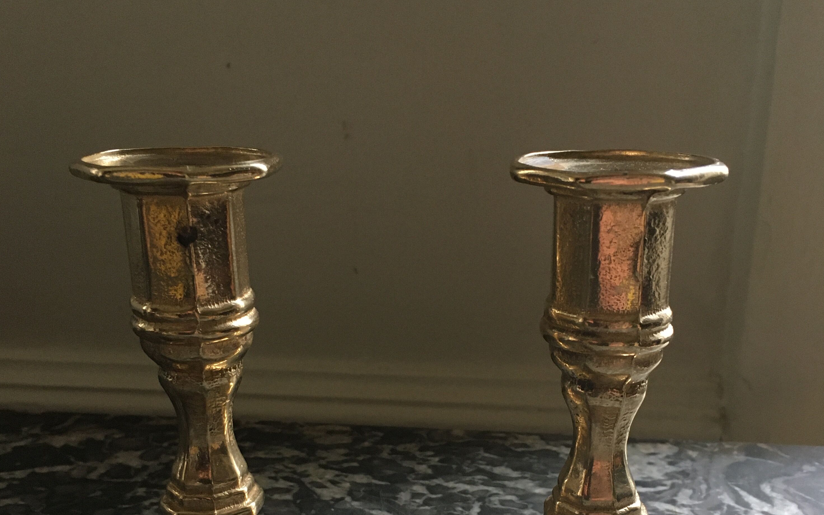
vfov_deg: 30.0
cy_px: 396
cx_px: 409
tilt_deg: -18.0
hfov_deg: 47.2
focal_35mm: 42
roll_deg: -0.1
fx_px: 943
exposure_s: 1/33
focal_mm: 4.15
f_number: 2.2
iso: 200
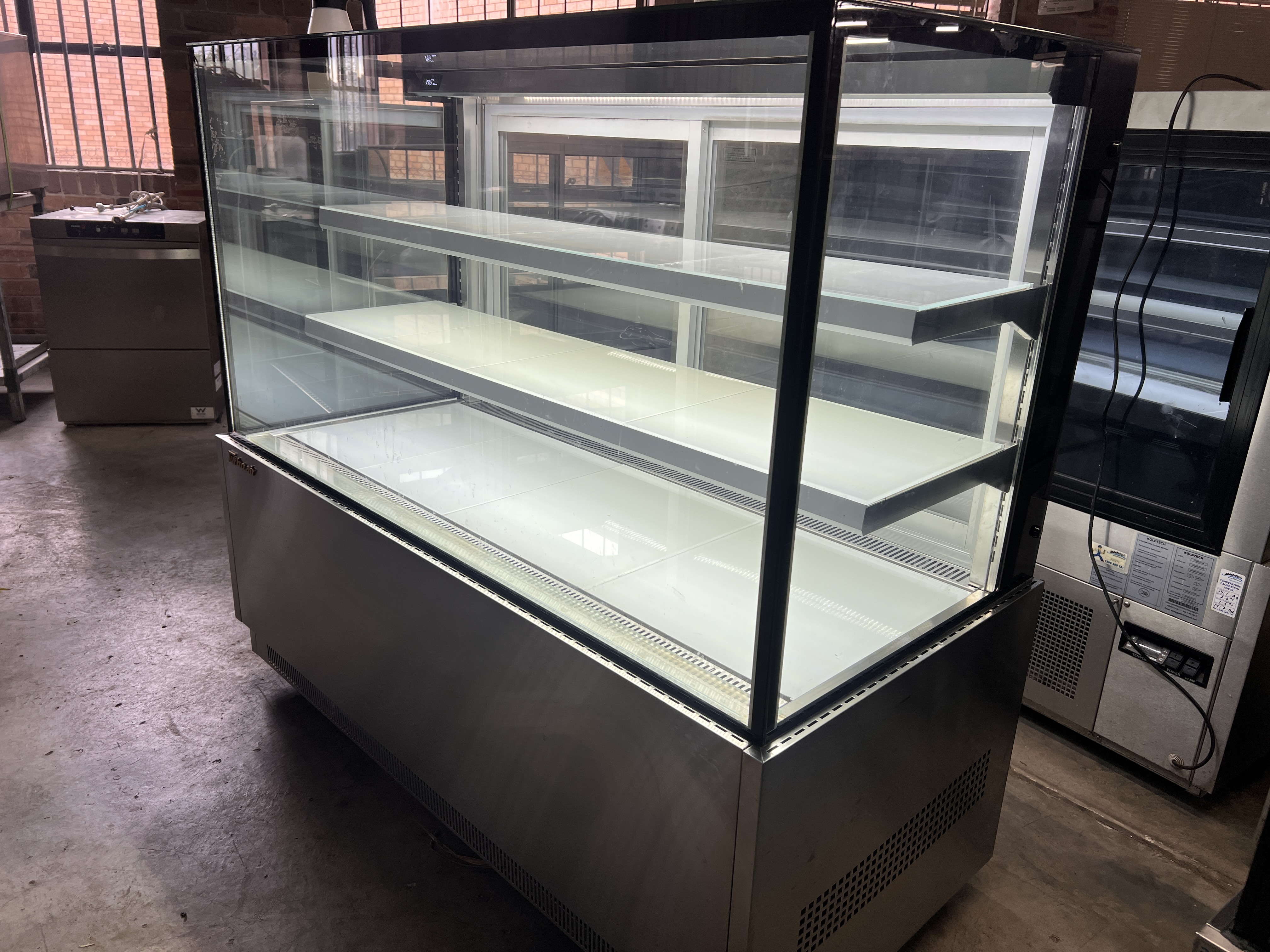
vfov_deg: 53.1
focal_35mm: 26
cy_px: 476
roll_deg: -2.1
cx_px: 635
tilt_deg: -19.9
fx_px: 954
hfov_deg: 67.3
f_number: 1.5
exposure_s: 1/112
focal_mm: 5.7
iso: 32
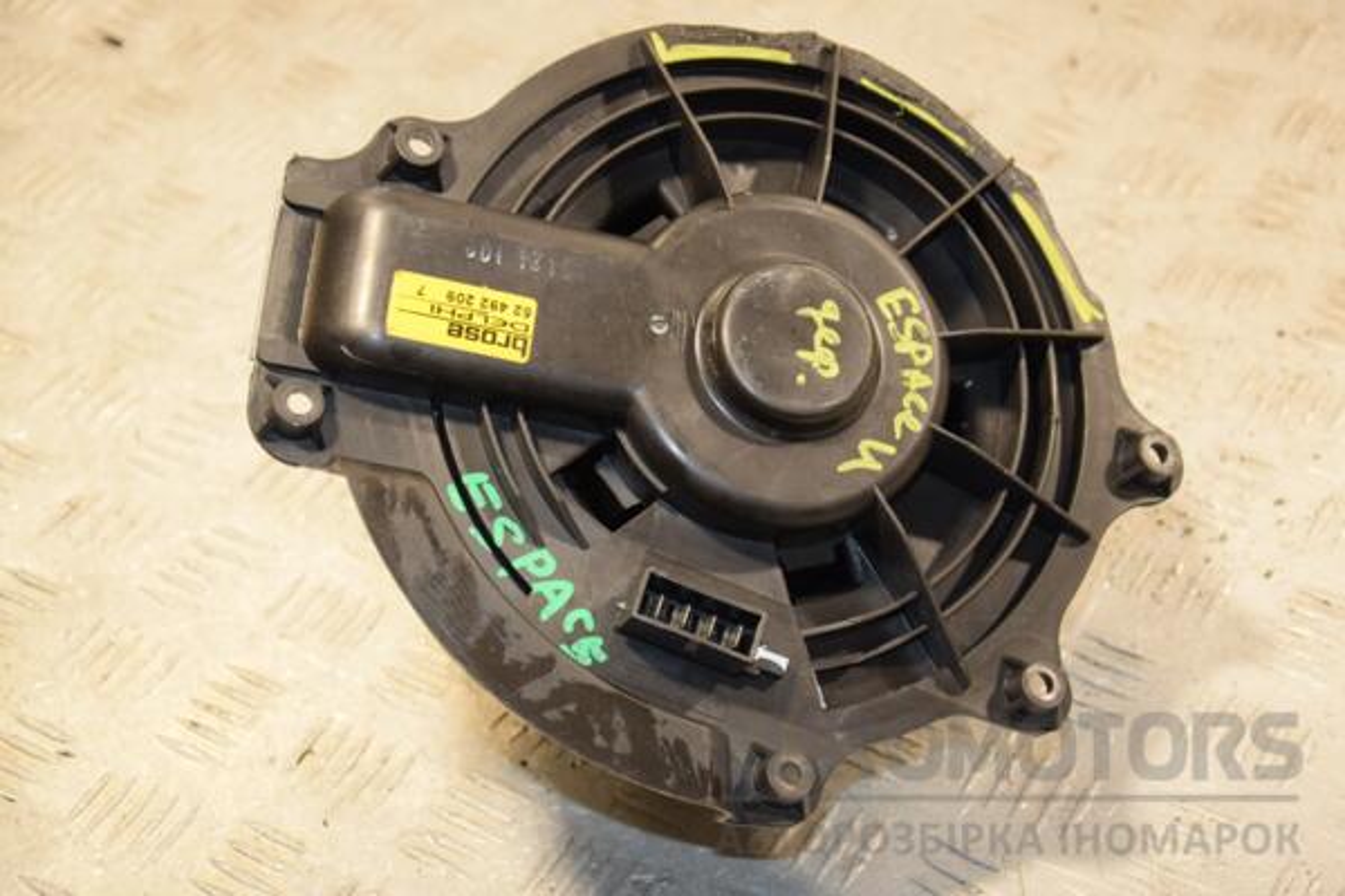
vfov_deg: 18.2
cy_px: 448
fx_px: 2802
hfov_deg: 27.0
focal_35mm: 75
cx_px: 672
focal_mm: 50
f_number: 5
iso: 800
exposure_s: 1/160
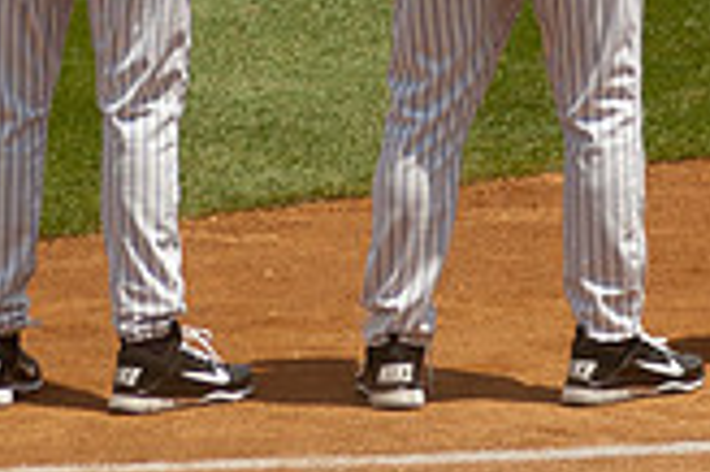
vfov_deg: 1.7
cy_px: -208
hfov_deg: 2.6
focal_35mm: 791
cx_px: 452
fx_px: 15584
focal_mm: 130
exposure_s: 1/1000
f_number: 8
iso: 320
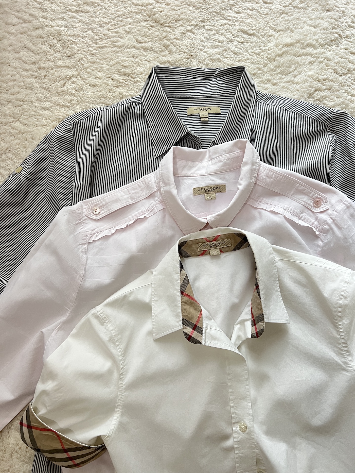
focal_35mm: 26
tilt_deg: -85.5
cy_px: 236
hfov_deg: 53.1
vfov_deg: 67.3
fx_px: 356
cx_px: 178
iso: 250
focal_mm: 5.7
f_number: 1.5
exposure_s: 1/60
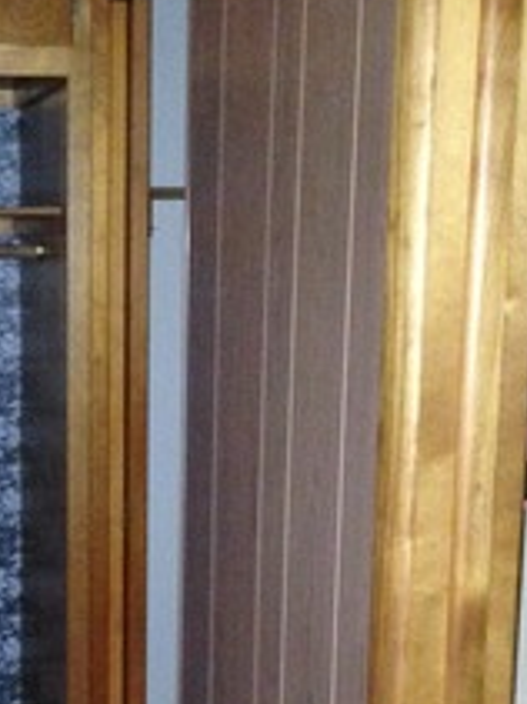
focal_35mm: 75
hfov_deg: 19.3
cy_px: 534
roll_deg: -0.1
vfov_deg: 25.7
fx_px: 1524
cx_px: 53
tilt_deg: -12.2
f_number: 2.4
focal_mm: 4.12
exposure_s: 1/16
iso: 800
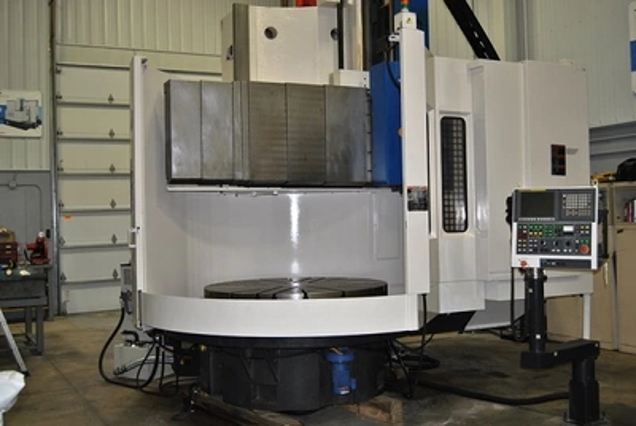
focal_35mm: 39
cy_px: 213
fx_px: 690
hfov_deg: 49.5
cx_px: 318
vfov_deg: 34.3
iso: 200
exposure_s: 1/60
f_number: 4
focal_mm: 26
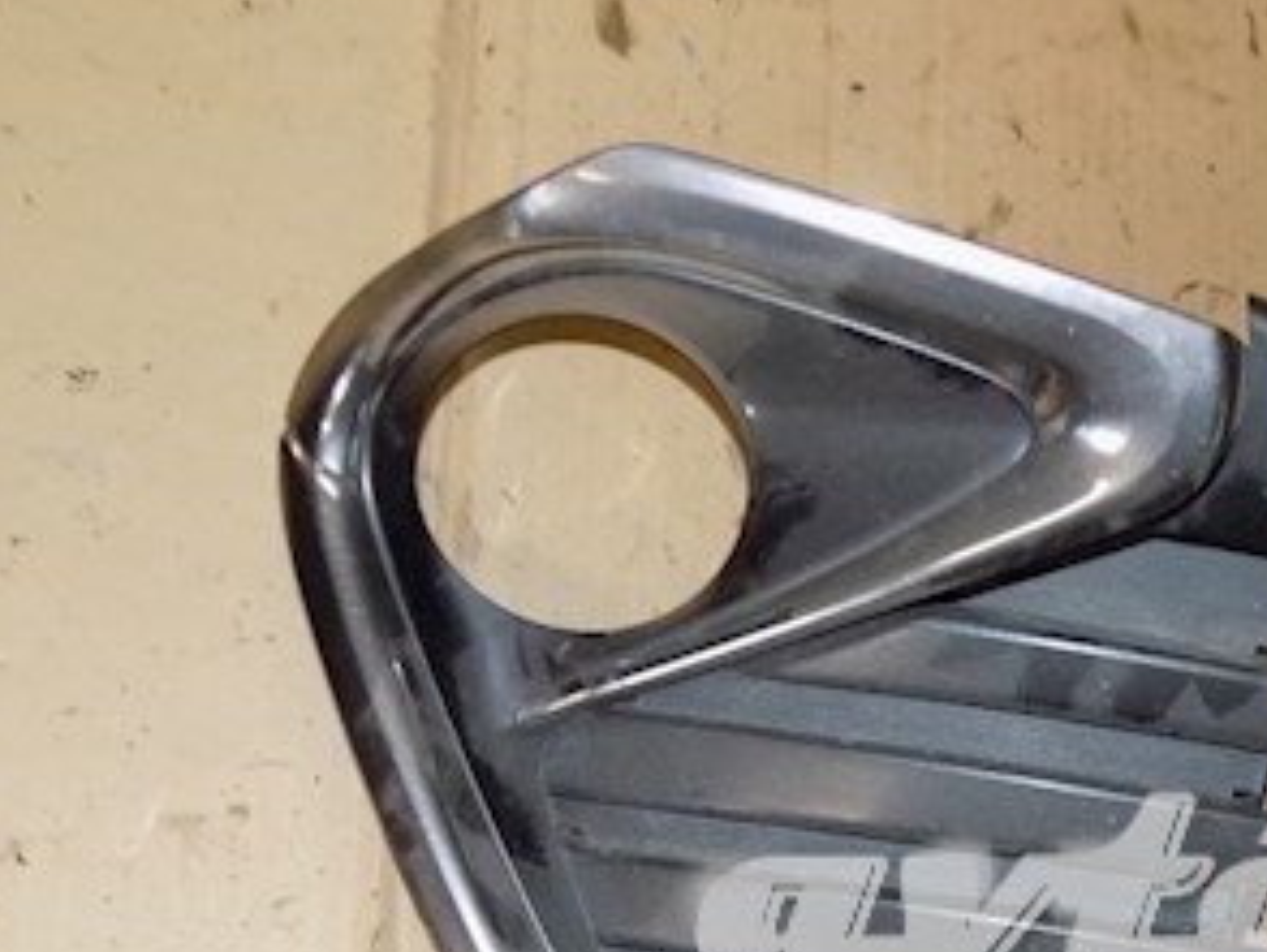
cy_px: 913
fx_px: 1832
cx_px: 1185
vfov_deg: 27.7
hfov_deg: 35.5
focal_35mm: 50
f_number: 3.1
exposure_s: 1/30
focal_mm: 4
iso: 200
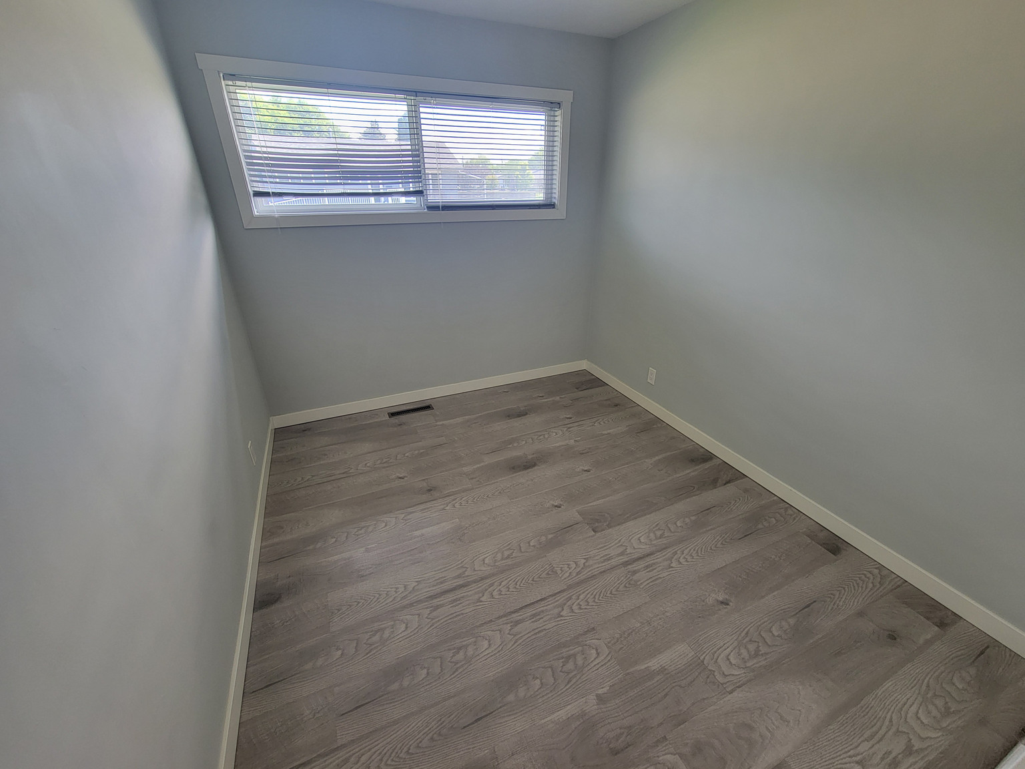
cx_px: 512
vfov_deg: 89.9
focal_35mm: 13
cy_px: 384
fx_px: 385
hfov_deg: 106.2
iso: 100
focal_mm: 2.2
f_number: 2.2
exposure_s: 1/60
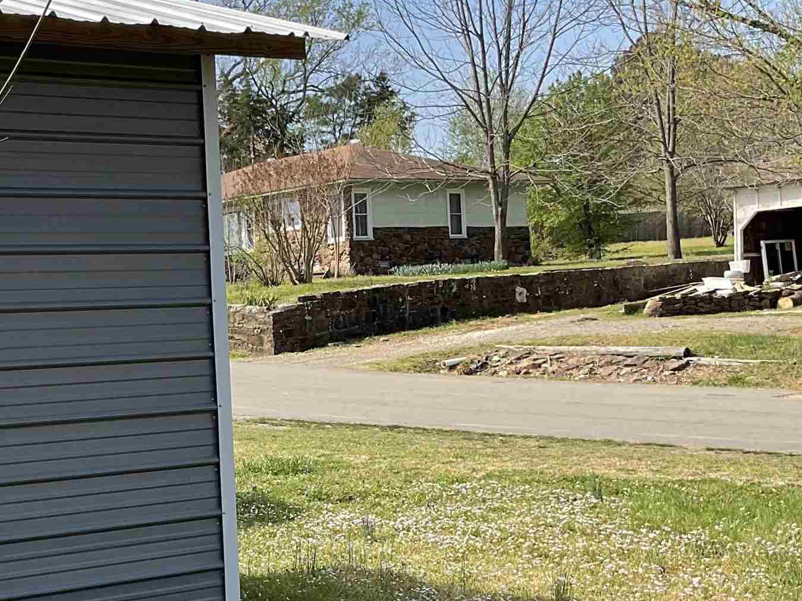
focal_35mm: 66
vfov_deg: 22.1
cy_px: 412
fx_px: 1529
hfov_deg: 28.3
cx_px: 86
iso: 16
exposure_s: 1/978
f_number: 1.8
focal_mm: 3
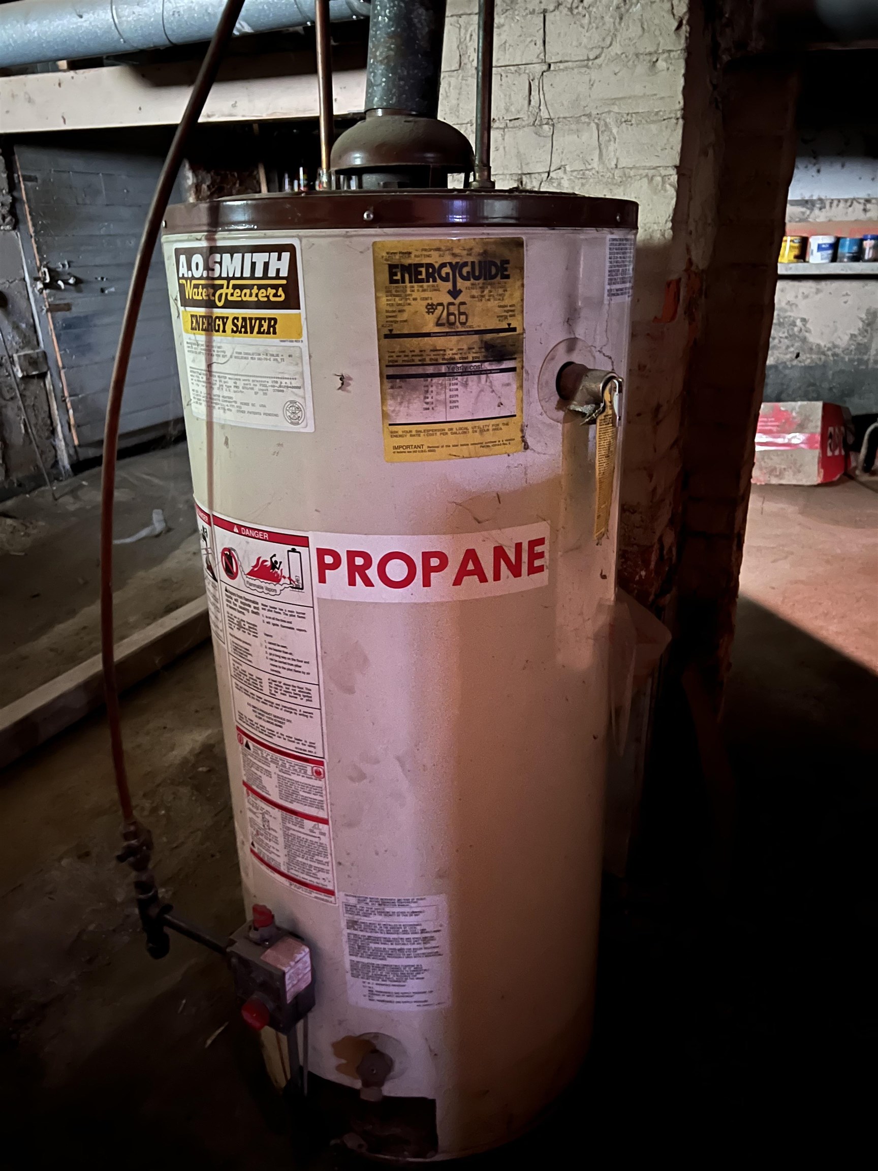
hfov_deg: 53.1
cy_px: 586
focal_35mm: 26
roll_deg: +2.2
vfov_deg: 67.3
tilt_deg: -21.8
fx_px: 879
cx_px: 439
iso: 1250
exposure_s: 1/5
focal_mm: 5.7
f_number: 1.5
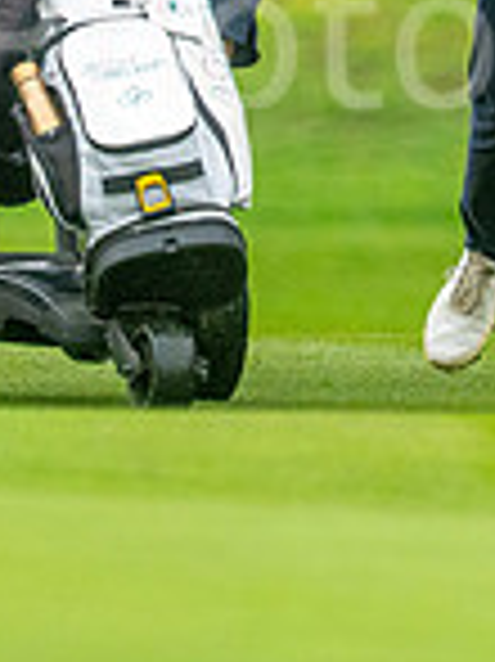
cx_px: 558
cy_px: -176
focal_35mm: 1710
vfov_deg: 1.2
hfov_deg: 0.9
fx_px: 32651
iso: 800
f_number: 4
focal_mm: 300
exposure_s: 1/2000
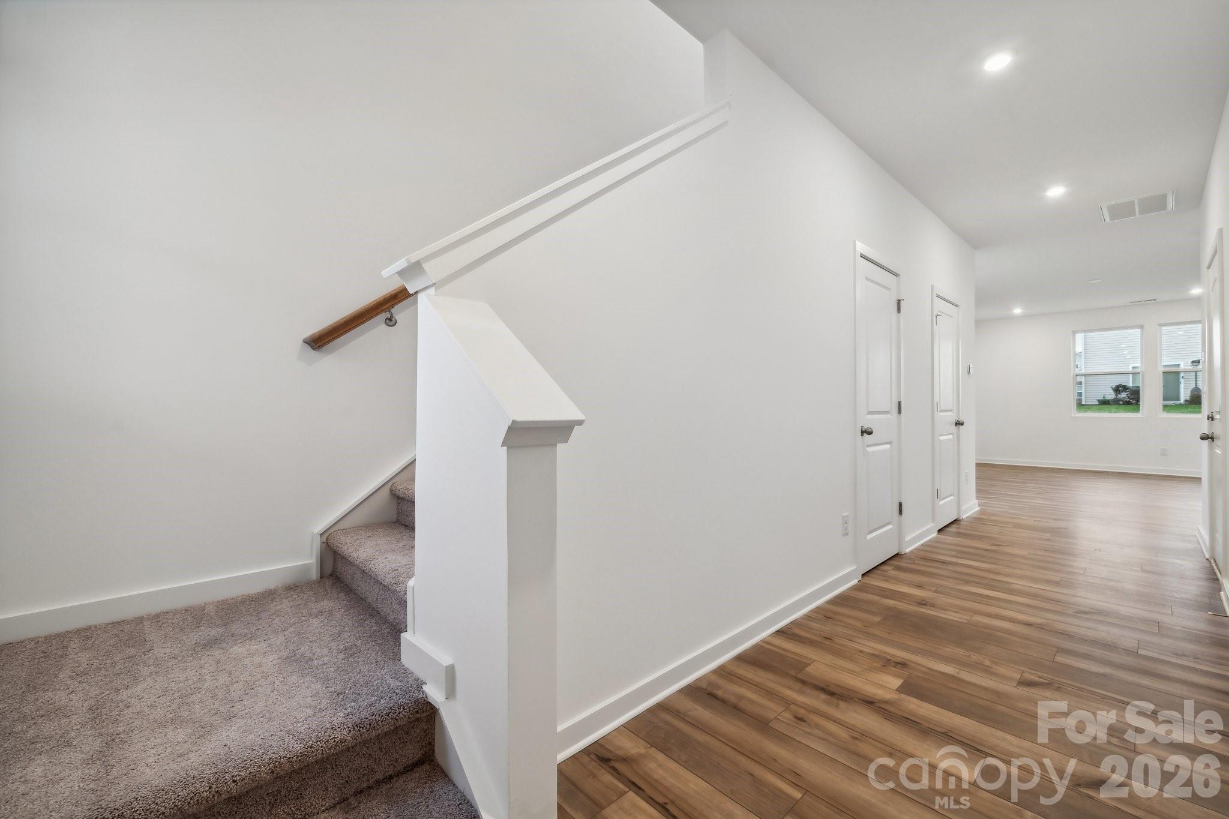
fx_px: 478
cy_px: 410
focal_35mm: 14
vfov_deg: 81.2
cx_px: 614
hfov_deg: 104.3
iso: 160
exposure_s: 1/13
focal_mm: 14
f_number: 7.1
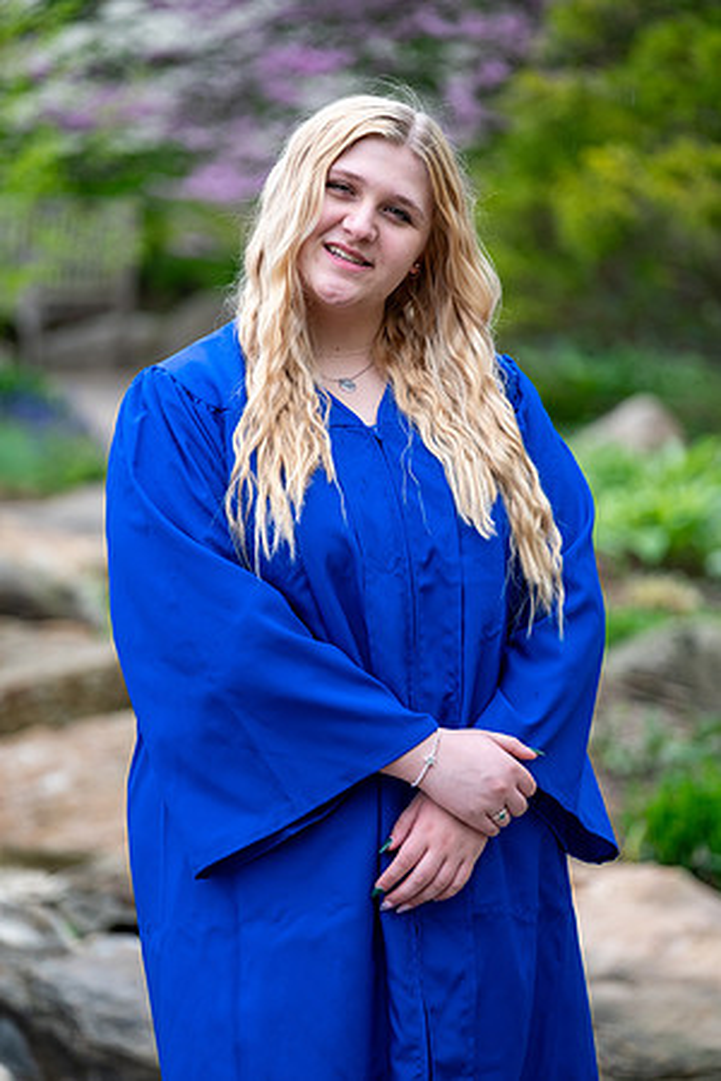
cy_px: 540
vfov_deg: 11.5
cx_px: 360
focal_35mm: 179
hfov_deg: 7.7
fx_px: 5377
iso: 250
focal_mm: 119.2
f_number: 2.8
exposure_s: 1/250
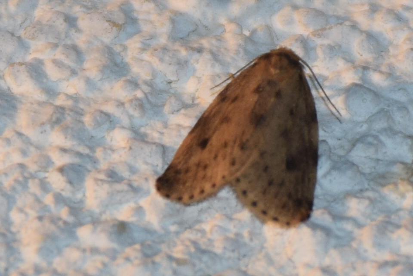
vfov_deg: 6.5
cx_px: 206
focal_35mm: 210
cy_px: 138
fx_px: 2409
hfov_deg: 9.8
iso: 320
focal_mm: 140
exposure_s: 1/160
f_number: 5.6
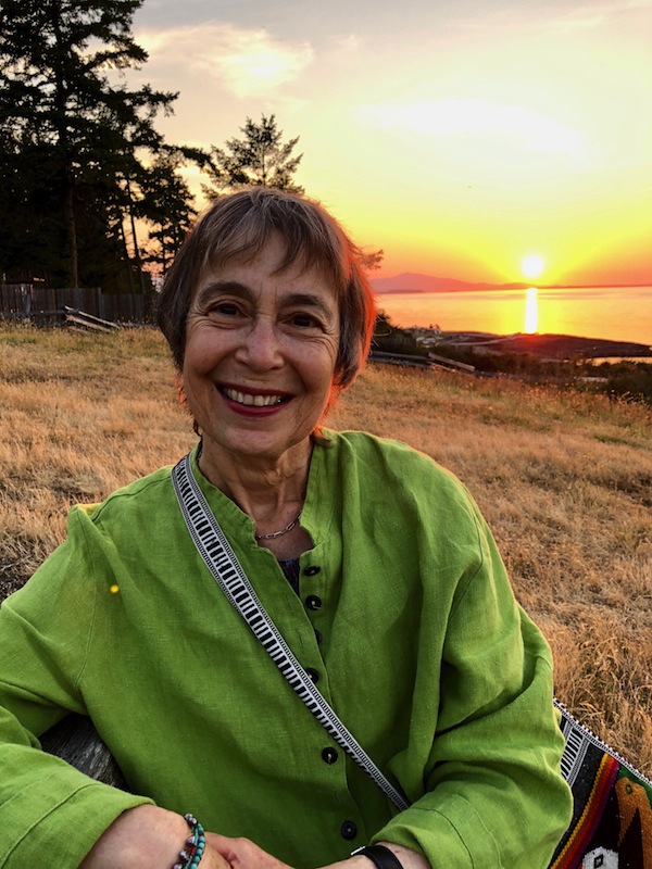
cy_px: 434
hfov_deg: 49.7
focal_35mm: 28
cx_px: 326
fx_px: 703
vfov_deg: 63.4
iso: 50
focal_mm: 4
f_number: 1.8
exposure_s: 1/120
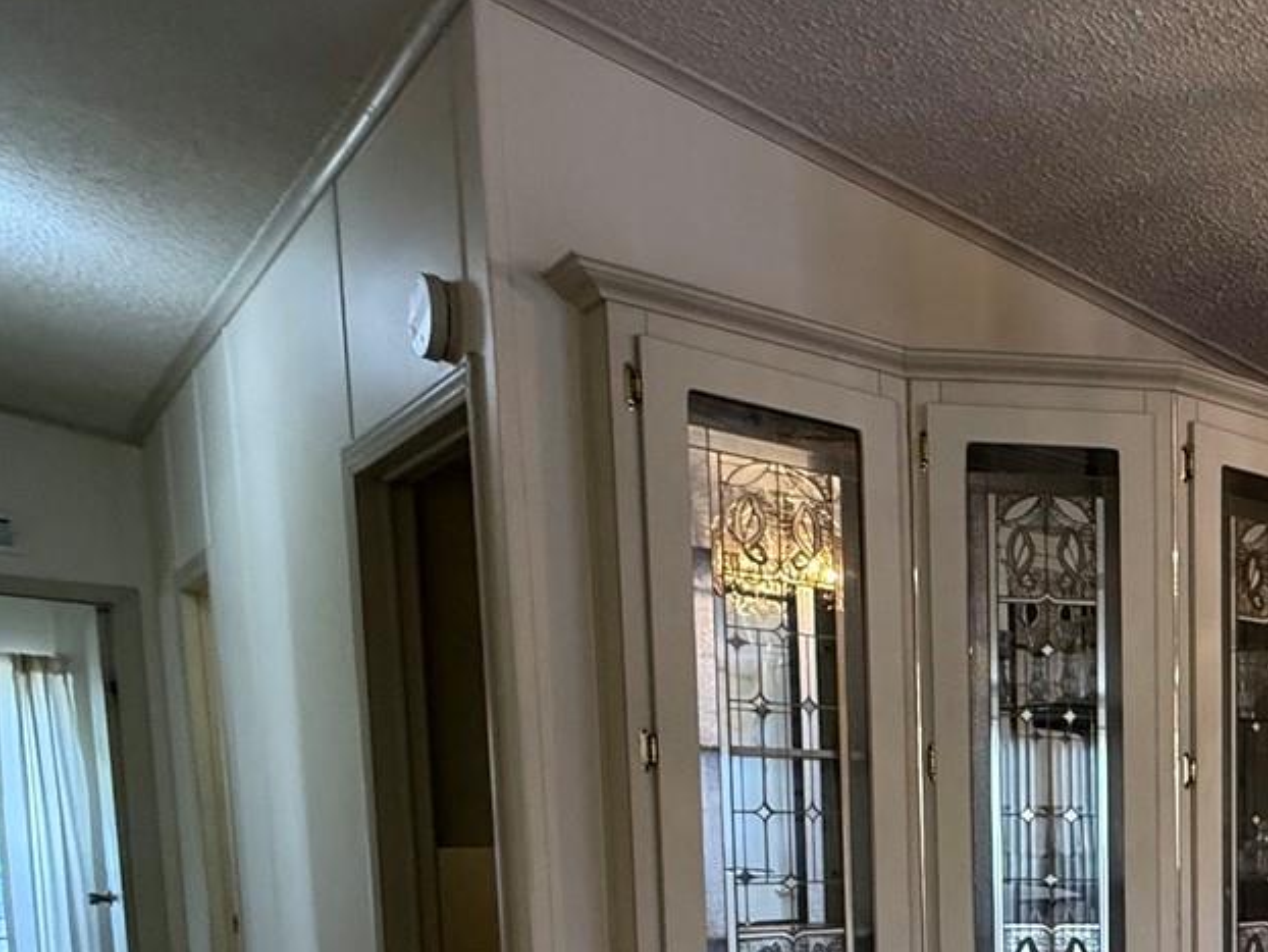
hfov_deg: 38.4
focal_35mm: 36
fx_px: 1319
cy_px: 940
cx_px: 1513
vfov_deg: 36.0
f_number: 2.2
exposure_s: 1/120
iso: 400
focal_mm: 2.22
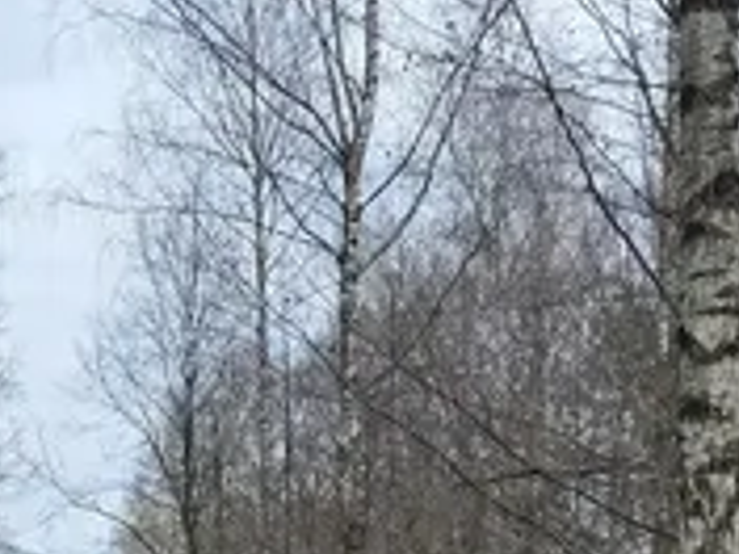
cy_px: 839
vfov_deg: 14.6
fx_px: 2007
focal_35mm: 94
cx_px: 0
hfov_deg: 20.2
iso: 32
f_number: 1.7
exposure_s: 1/180
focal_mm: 6.3
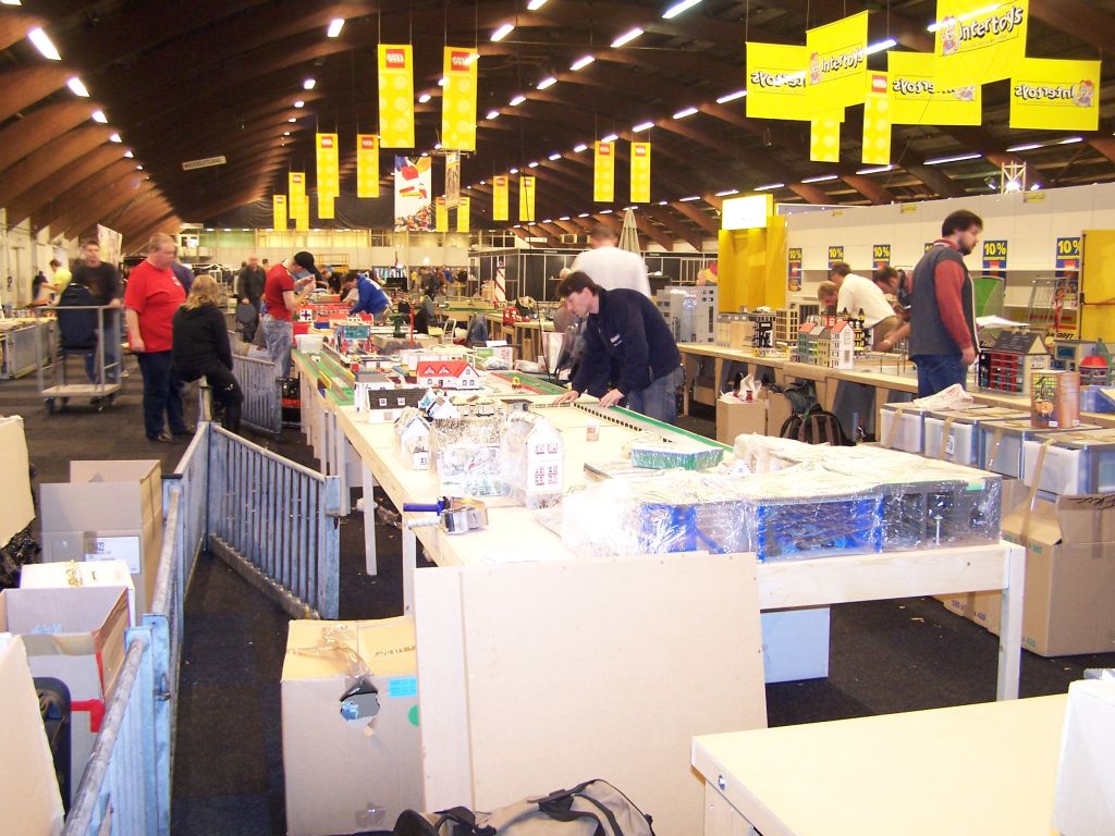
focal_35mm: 38
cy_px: 418
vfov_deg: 37.7
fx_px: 1224
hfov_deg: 49.0
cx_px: 558
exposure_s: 1/6
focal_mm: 6.3
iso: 140
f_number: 2.8
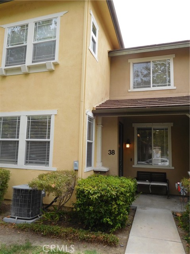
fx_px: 183
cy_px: 127
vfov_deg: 69.4
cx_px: 95
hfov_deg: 54.9
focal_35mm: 25
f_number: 3.4
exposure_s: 1/400
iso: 125
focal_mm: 4.5
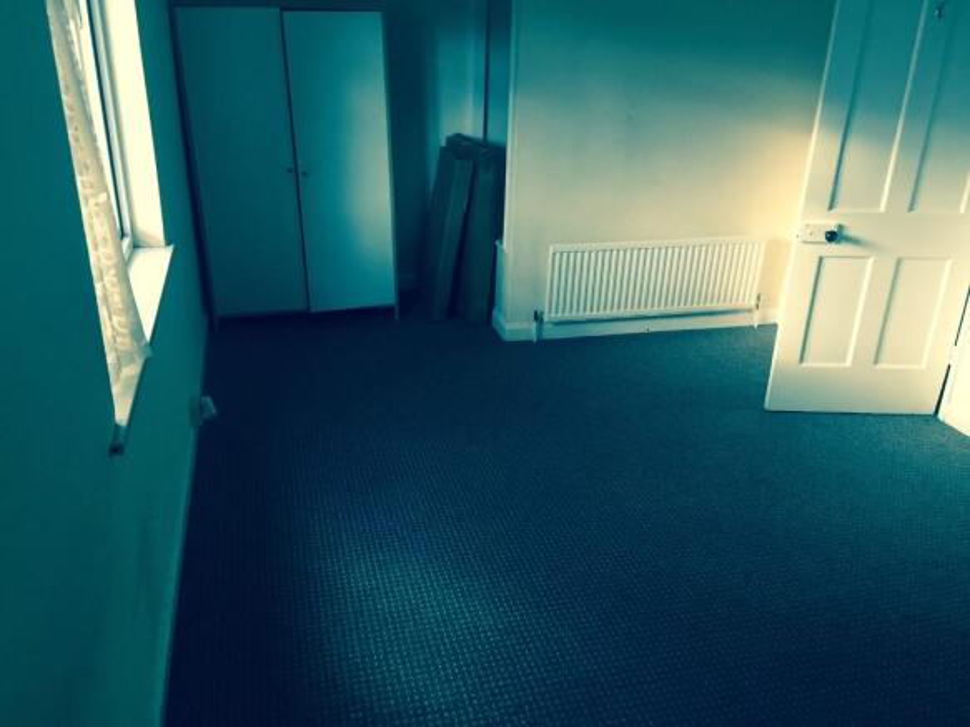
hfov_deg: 61.7
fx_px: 812
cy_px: 364
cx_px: 485
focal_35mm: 29
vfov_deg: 48.2
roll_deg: +0.4
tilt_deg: -21.4
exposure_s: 1/30
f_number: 2.2
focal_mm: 4.15
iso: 100
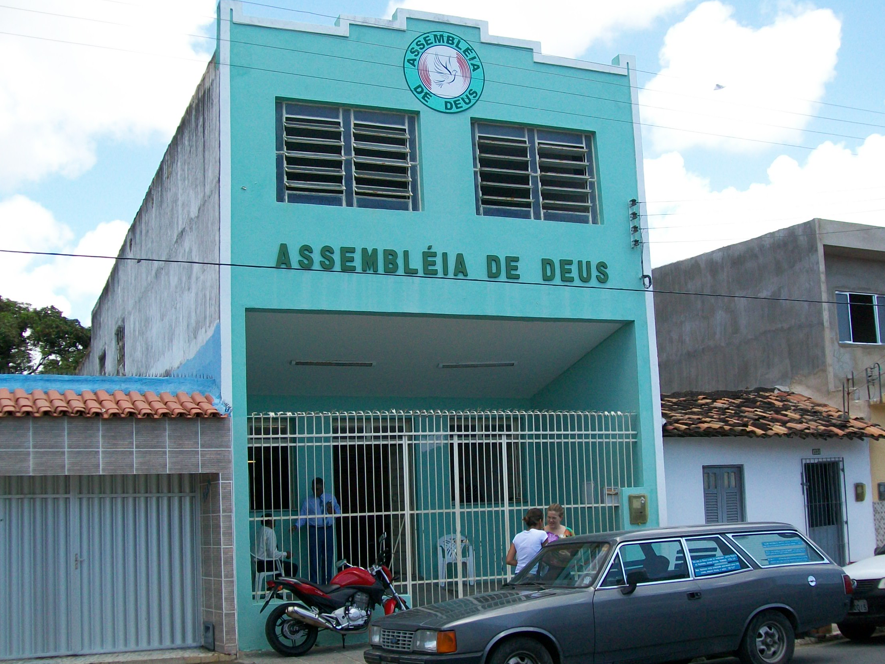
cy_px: 379
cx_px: 475
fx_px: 1074
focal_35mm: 42
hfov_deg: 44.8
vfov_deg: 34.3
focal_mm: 6
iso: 64
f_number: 2.7
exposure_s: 1/640
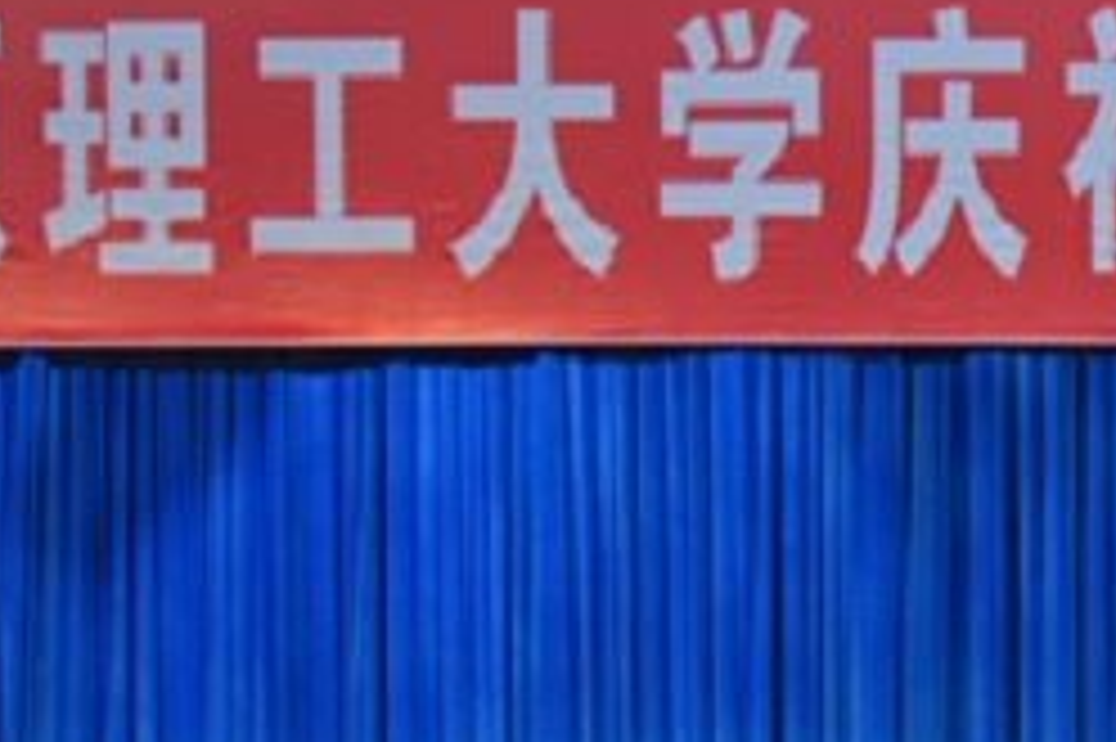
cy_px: 1212
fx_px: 7435
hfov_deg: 8.5
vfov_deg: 5.6
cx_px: 1278
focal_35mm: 240
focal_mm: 70
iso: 2500
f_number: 4.5
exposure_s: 1/80
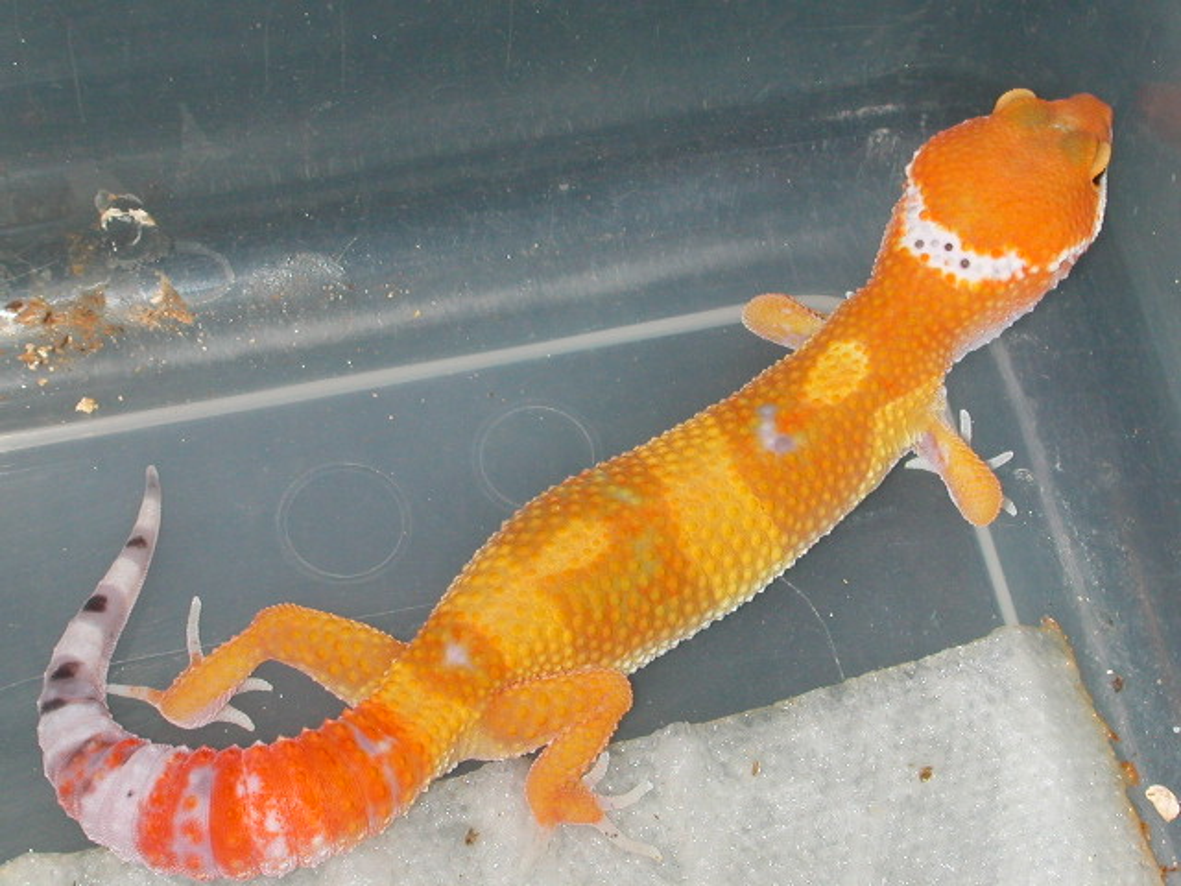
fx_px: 3787
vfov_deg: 13.3
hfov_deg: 17.7
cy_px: 443
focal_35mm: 111
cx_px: 590
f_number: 8
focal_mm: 16.8
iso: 100
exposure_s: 1/59.9
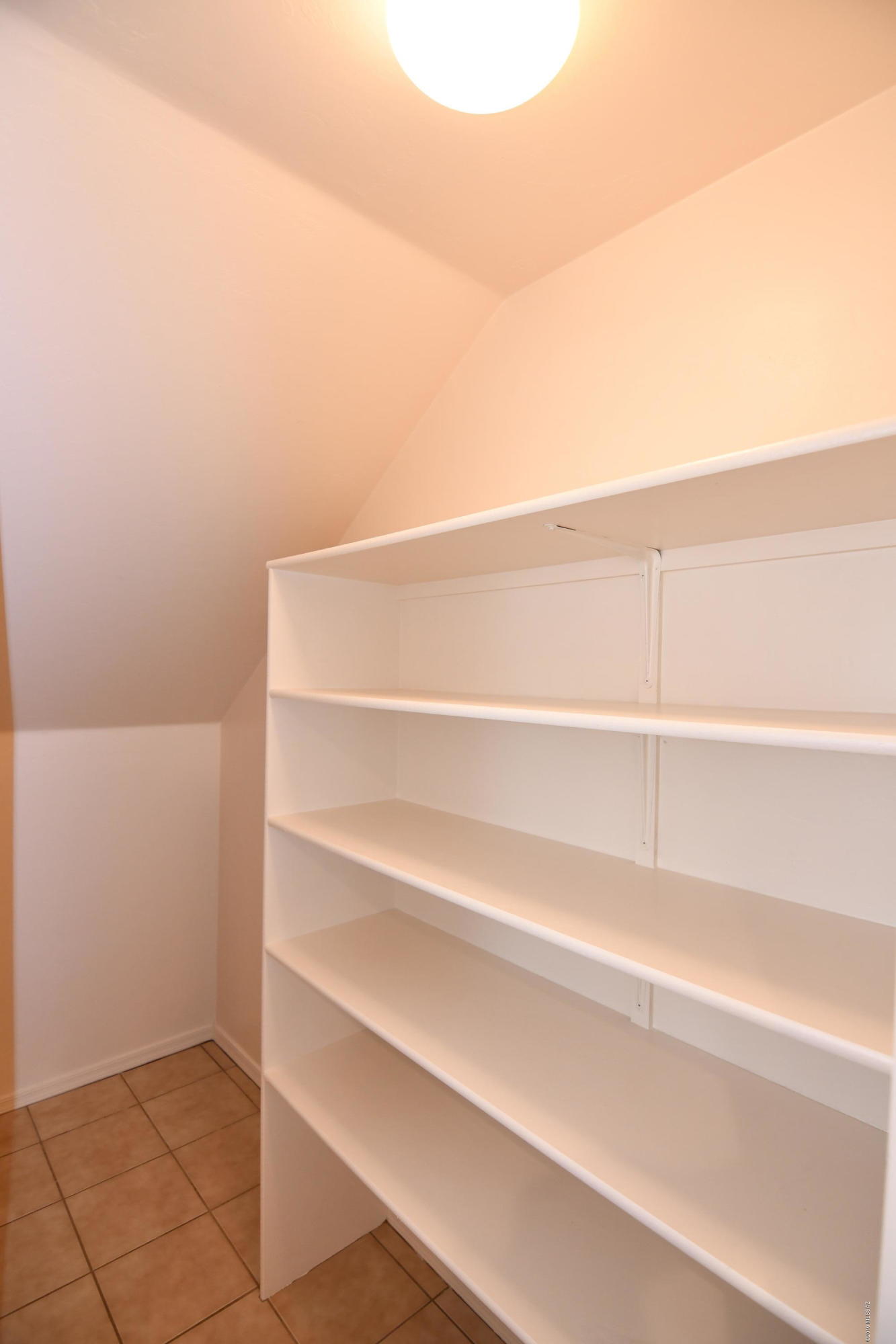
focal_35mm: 16
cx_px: 448
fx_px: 597
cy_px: 672
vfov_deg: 96.7
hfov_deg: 73.7
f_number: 4
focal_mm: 11
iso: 720
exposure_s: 1/60
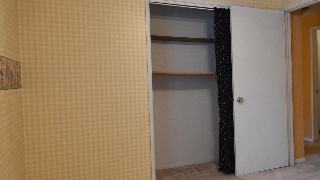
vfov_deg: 32.0
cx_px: 268
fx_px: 314
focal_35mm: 37
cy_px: 95
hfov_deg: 49.9
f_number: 8
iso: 1600
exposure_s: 1/25
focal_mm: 12
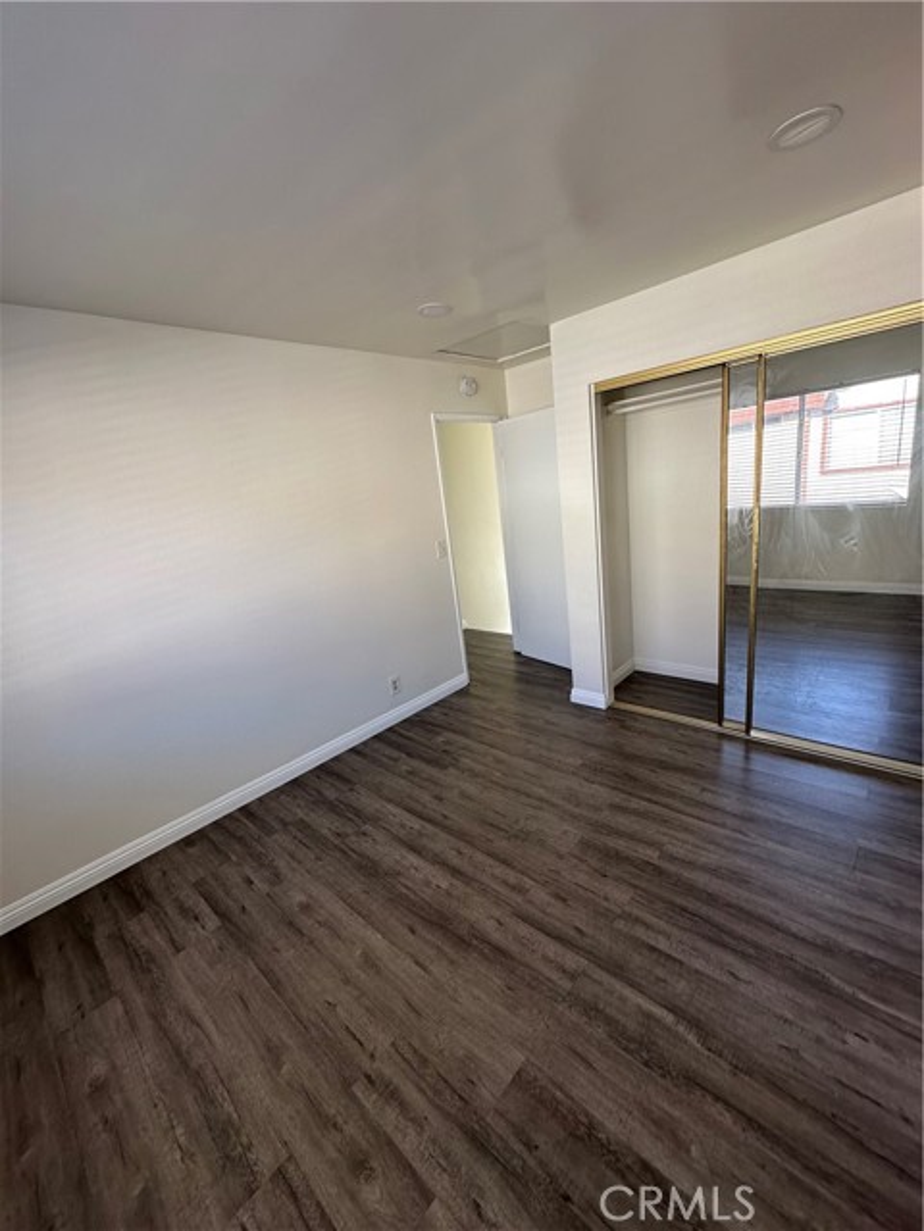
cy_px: 616
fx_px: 498
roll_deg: +5.5
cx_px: 462
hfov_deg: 85.7
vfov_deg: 102.1
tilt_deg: -13.0
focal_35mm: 14
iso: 50
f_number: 2.2
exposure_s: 1/99
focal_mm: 2.22
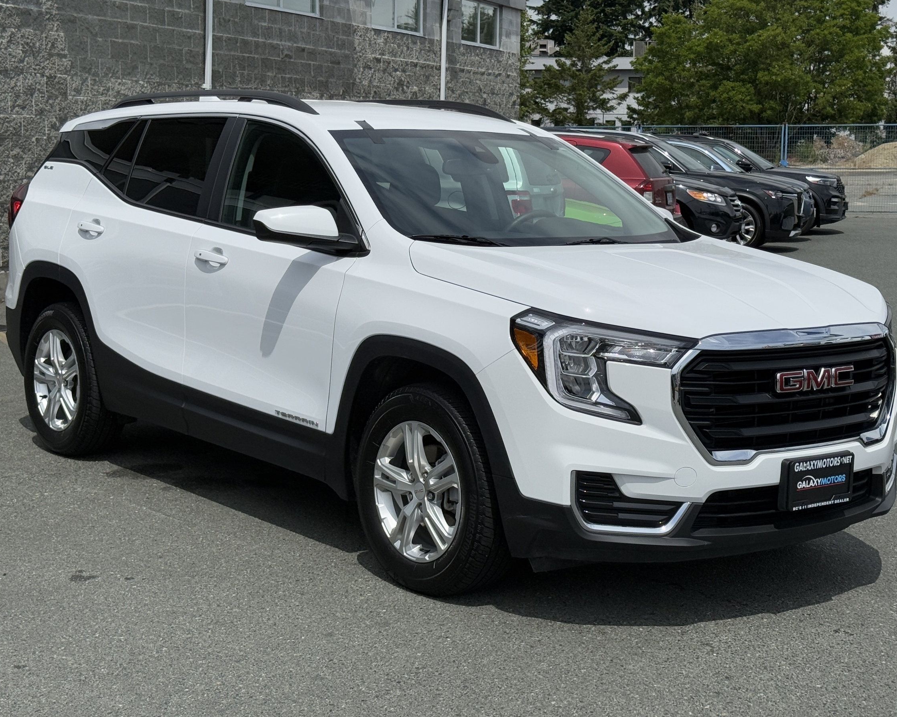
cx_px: 442
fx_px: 1593
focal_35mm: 60
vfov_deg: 25.4
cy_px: 325
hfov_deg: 31.5
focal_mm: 6.76
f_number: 1.78
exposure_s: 1/11364
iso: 64
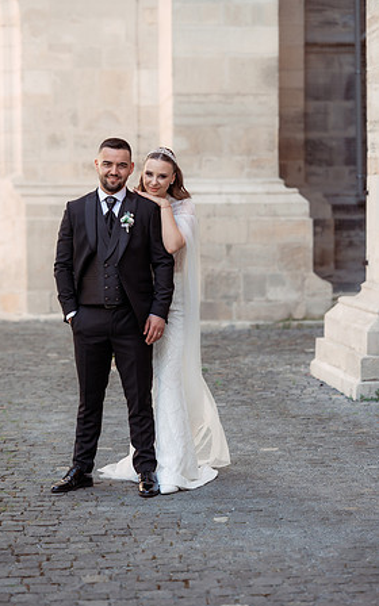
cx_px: 178
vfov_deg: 23.8
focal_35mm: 87
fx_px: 1438
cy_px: 303
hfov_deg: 15.0
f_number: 2.5
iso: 200
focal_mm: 85
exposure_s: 1/320
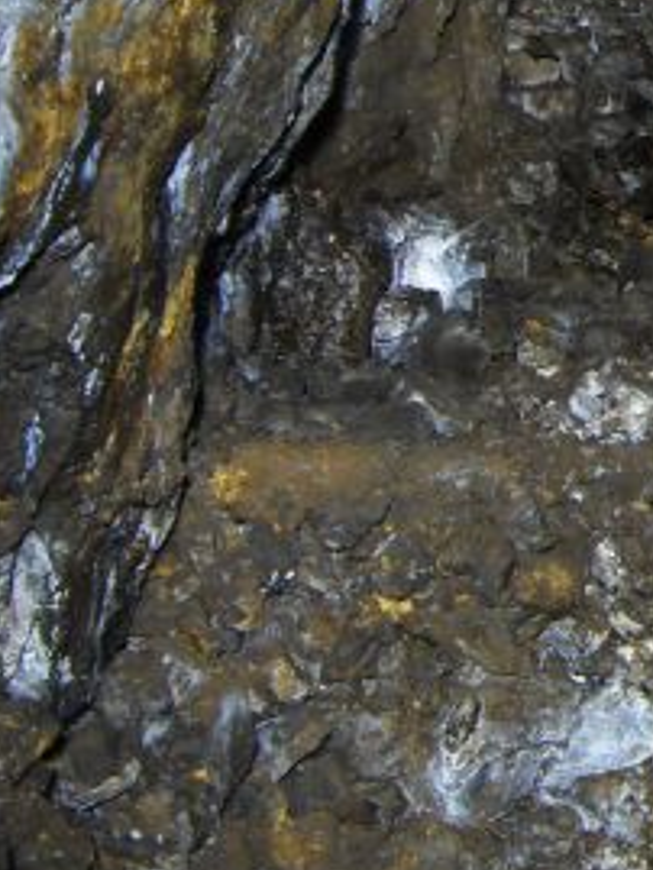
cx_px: 1106
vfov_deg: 16.6
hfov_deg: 11.9
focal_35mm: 116
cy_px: -6
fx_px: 2915
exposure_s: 16
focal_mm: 6.6
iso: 80
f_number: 3.5
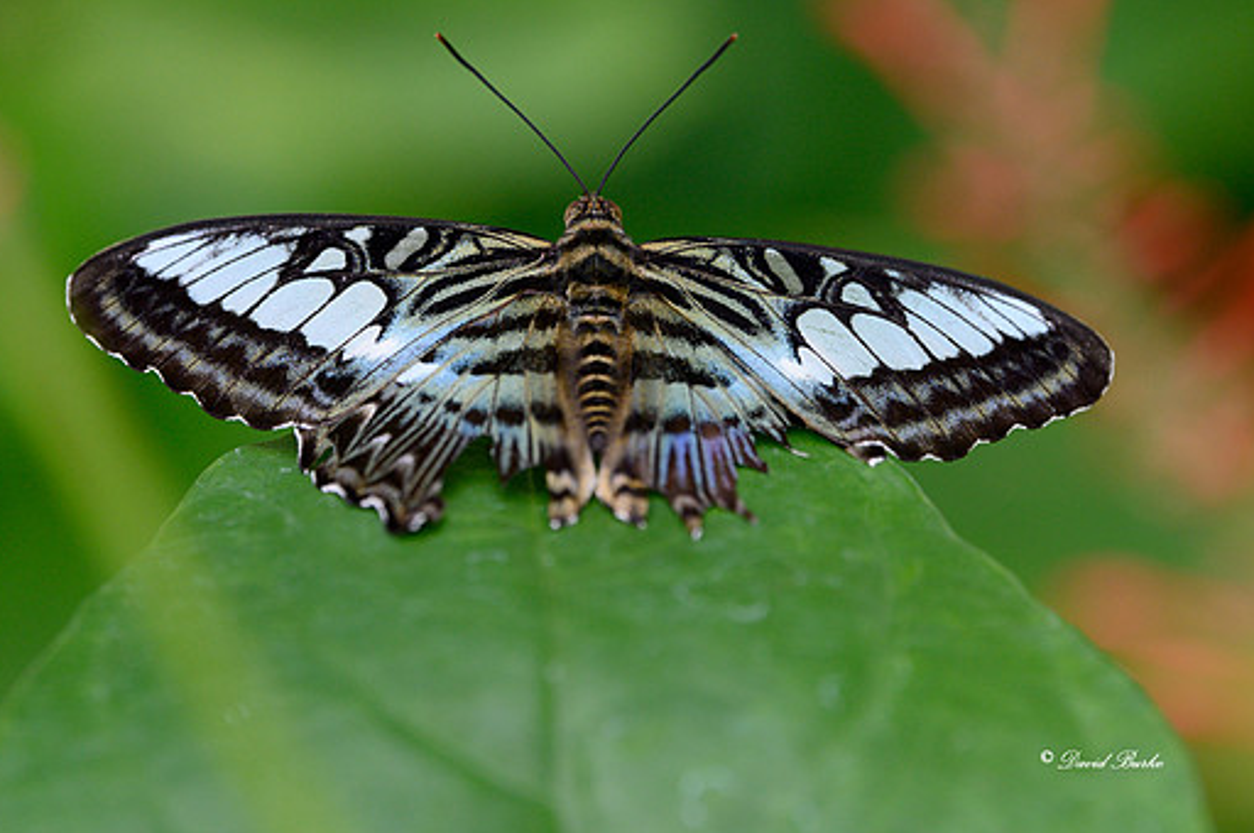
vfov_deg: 4.3
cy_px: 221
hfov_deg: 6.4
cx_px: 706
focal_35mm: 321
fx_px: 11167
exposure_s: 1/250
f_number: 5
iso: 800
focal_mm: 200
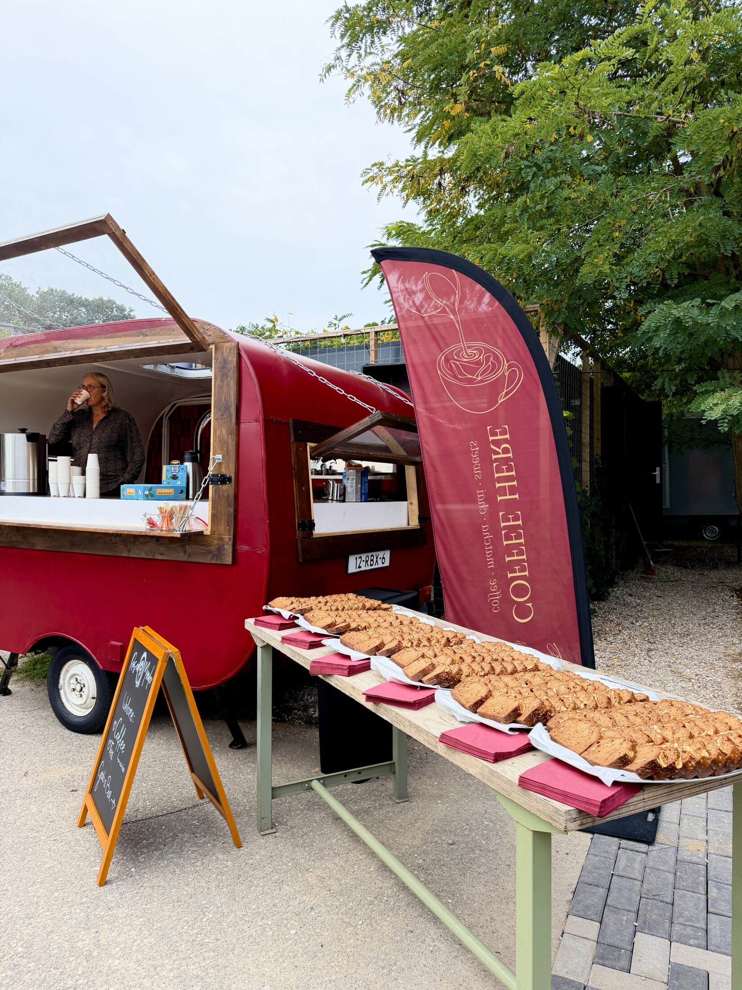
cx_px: 371
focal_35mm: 24
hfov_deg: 56.8
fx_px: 686
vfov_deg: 71.6
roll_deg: +0.3
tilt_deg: -2.5
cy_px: 495
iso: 100
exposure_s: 1/1091
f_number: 1.78
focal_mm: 6.76
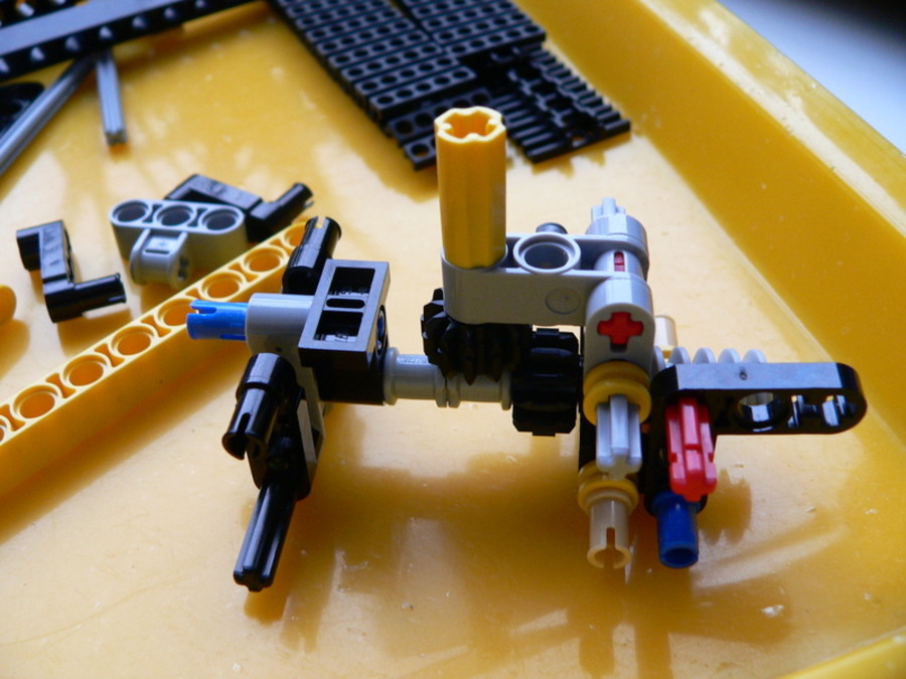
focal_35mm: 36
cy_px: 340
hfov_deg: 51.4
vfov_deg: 39.7
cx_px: 453
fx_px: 942
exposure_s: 1/20
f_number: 2.8
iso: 200
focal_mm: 6
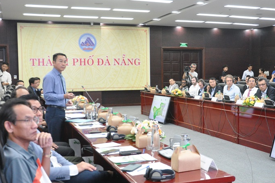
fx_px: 374
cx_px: 162
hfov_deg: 40.2
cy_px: 94
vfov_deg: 27.5
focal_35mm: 49
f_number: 3.8
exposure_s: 1/60
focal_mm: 22
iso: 1600
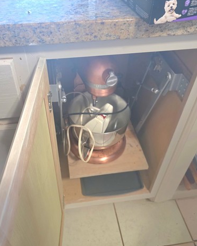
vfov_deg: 57.1
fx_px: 226
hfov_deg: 47.1
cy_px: 126
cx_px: 91
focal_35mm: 31
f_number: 1.7
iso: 1000
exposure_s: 1/59.2
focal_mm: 6.3
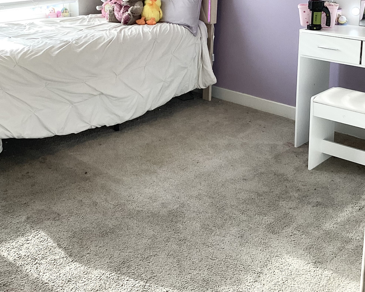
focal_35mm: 50
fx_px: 540
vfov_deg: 29.3
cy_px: 44
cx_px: 176
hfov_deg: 37.3
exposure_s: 1/120
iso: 80
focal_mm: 3.3
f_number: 2.4
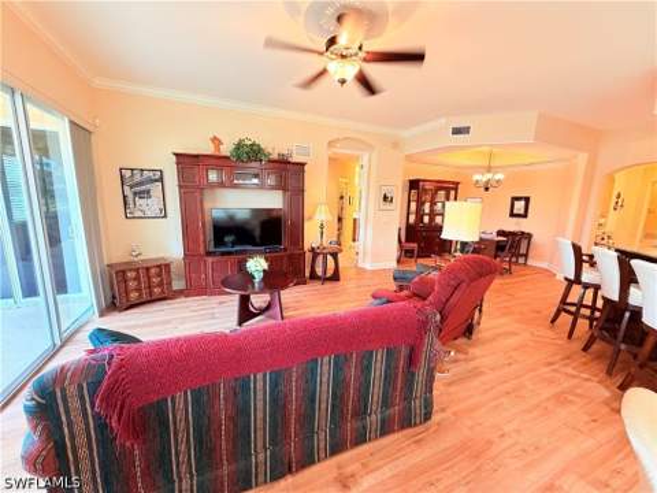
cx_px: 328
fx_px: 266
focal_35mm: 14
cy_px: 246
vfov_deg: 85.7
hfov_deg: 102.1
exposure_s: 1/60
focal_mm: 2.22
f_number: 2.2
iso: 320
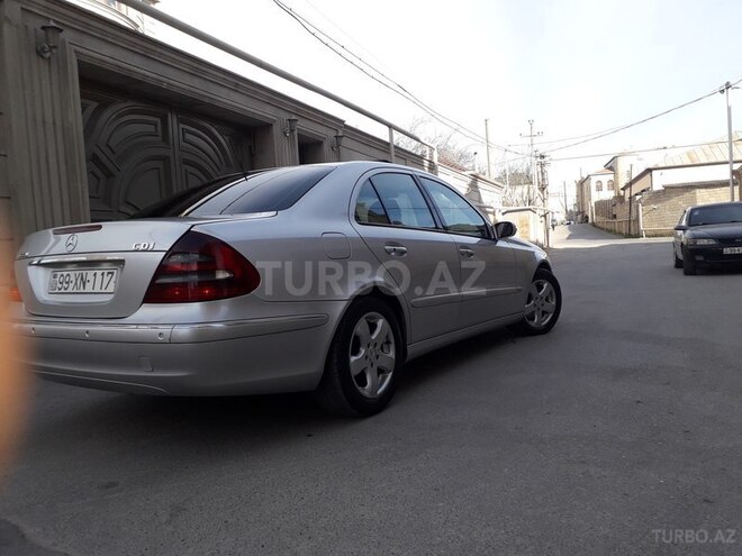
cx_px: 371
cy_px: 278
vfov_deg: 51.4
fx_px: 579
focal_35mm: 27
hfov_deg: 65.3
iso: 40
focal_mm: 3.6
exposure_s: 1/809
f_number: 1.9
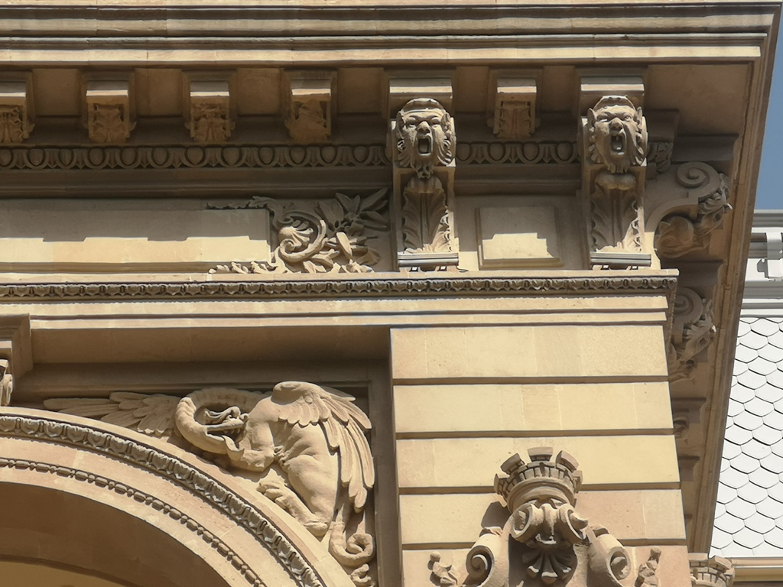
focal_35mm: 184
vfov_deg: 8.1
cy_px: 294
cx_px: 392
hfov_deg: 10.7
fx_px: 4162
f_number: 2.4
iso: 50
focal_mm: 7.48
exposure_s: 1/1092
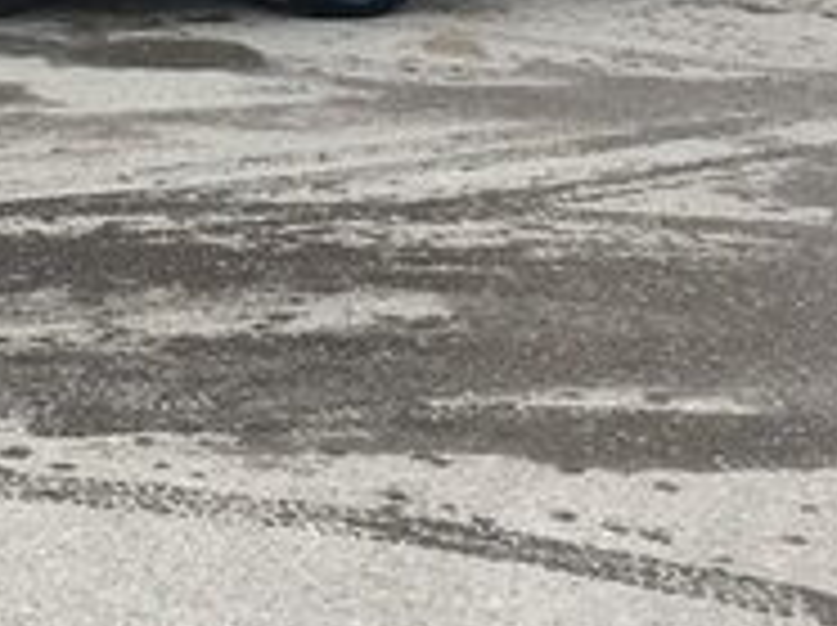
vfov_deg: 14.0
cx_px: -99
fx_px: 2487
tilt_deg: -7.4
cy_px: -101
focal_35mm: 103
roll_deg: -0.4
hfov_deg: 18.3
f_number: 2.2
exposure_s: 1/50
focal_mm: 4.15
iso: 25
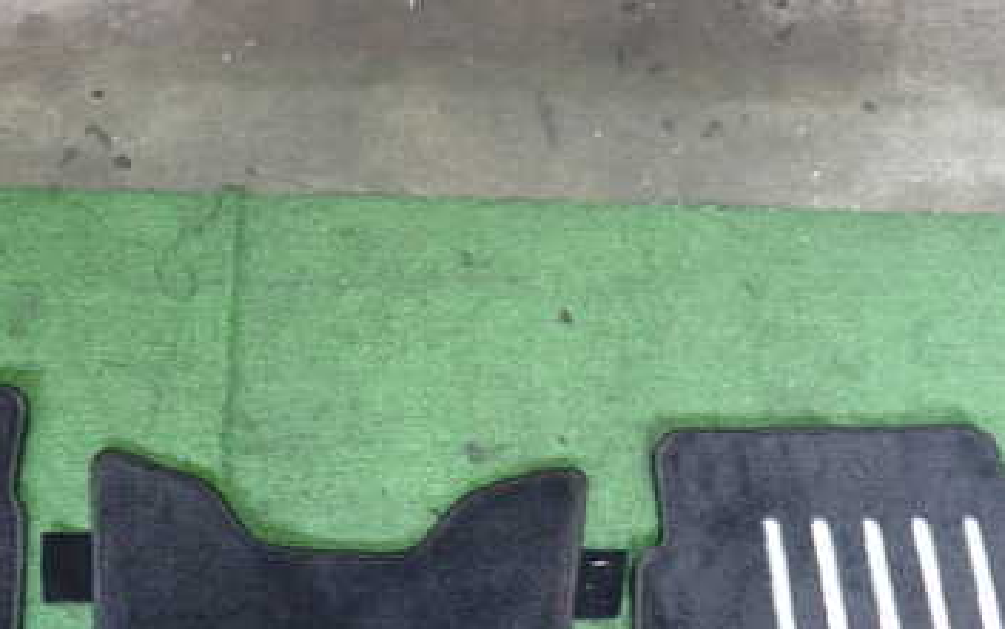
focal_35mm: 45
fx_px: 1233
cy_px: 458
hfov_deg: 43.8
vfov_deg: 28.3
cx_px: 347
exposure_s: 1/30
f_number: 2
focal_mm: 4.5
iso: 320
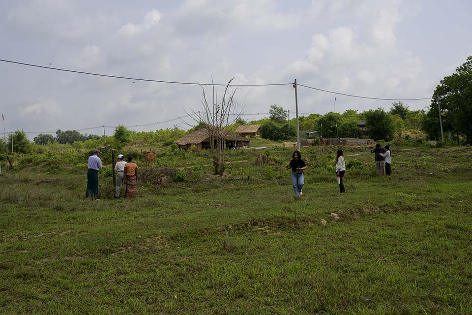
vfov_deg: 35.9
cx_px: 236
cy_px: 158
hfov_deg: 51.9
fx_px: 485
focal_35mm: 37
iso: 400
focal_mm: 37
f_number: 10
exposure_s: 1/1000
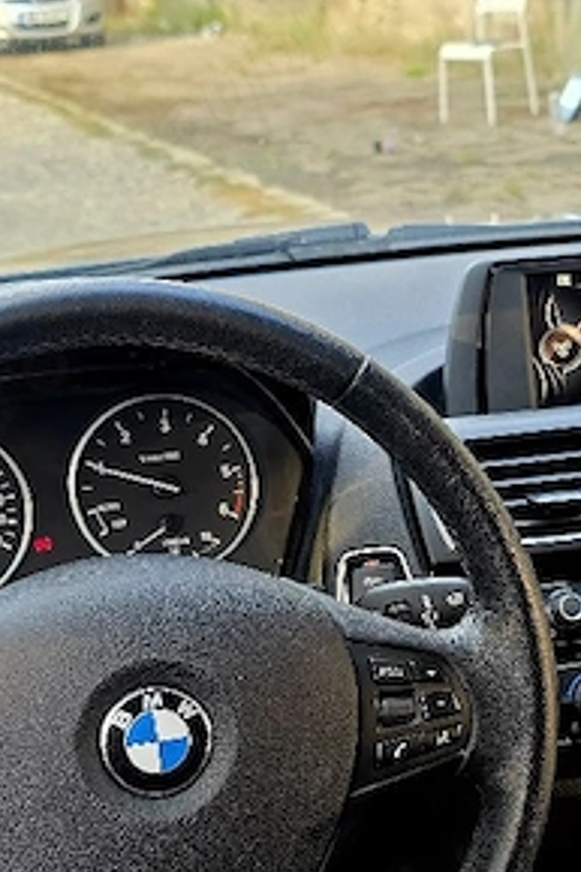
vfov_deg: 30.4
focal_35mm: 66
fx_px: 1600
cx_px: 464
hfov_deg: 20.4
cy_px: 553
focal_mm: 6.3
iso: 80
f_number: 1.7
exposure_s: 1/182
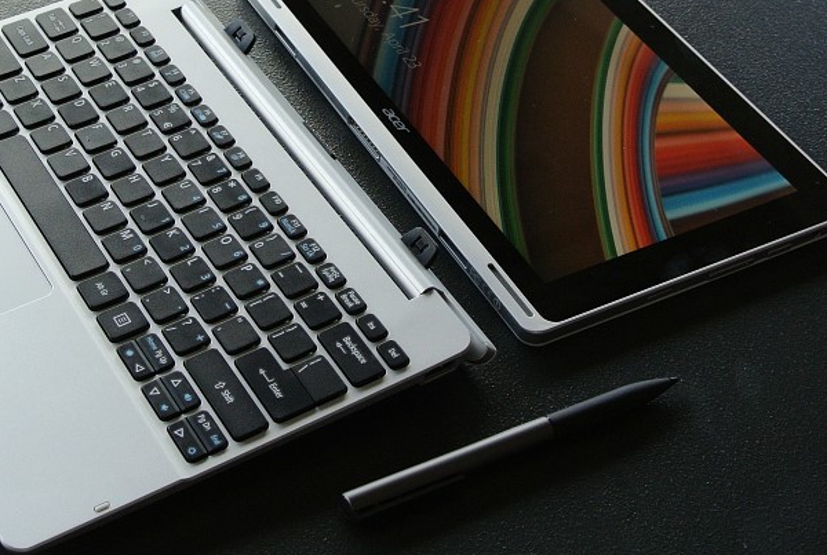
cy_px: 201
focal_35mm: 63
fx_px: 1450
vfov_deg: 21.6
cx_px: 320
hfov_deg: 31.7
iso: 450
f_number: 4.5
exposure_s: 1/60
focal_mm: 16.9
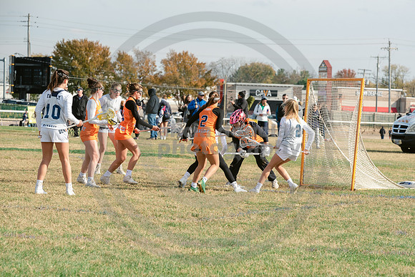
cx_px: 261
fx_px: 1885
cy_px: 174
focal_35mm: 164
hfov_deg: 12.6
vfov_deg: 8.4
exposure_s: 1/800
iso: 250
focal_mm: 130
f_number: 7.1
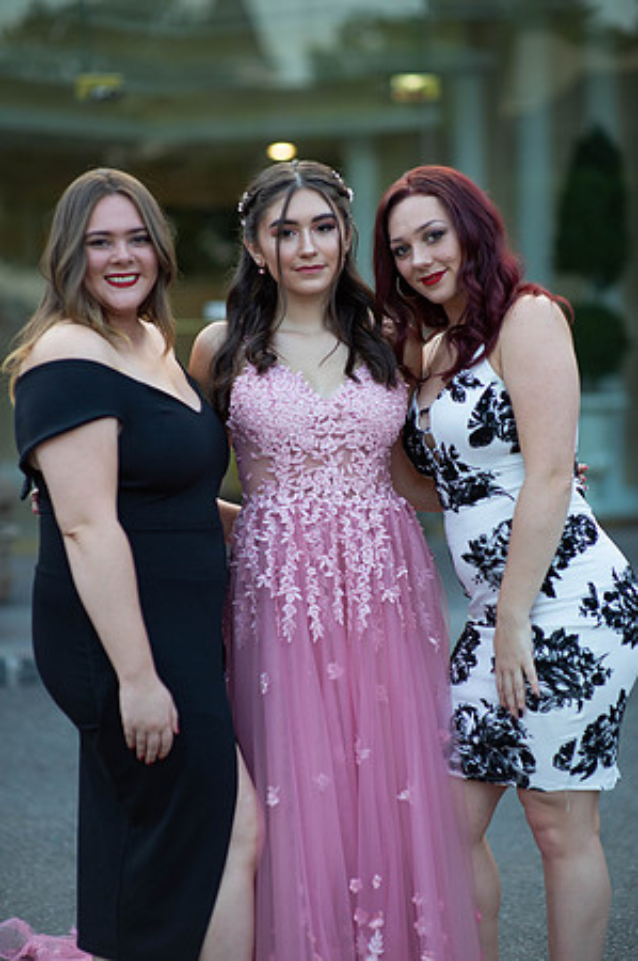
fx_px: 2265
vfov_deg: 23.9
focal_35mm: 85
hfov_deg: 16.0
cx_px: 319
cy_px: 480
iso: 250
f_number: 2
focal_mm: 85
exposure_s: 1/800
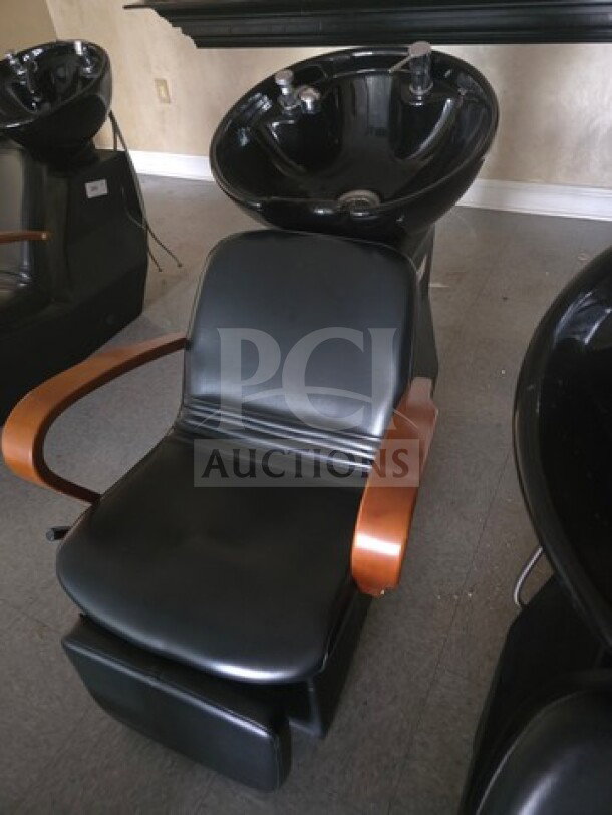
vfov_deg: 73.9
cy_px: 408
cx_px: 306
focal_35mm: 23
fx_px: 542
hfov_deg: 58.9
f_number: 1.7
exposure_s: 1/15
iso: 1600
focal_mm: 6.3
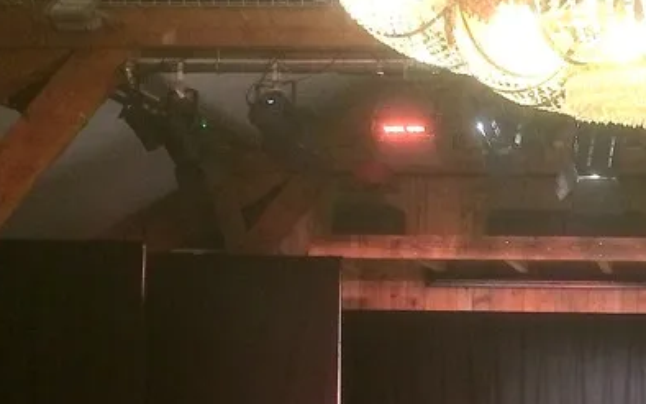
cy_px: 325
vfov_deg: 16.6
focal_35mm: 78
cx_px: 639
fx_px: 1373
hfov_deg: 25.2
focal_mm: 4.15
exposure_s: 1/20
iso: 320
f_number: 2.2
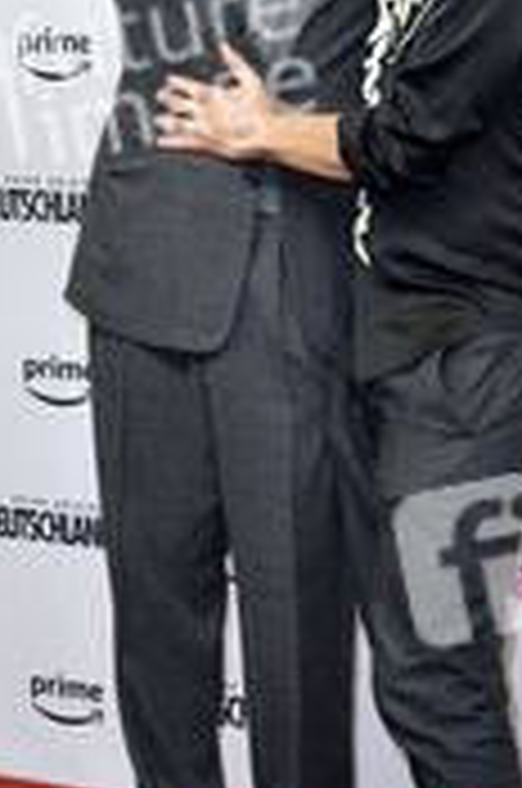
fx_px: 2402
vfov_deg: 18.6
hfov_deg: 12.4
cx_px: 216
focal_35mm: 110
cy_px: 315
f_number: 5.6
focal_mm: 48
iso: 1000
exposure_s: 1/160
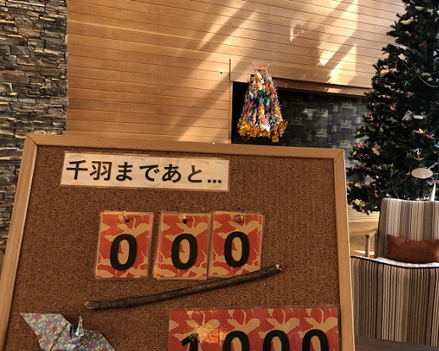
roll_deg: -1.0
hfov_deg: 47.2
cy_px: 170
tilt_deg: -3.7
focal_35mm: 38
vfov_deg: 39.1
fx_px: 494
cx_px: 292
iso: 40
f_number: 1.8
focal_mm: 3.99
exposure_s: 1/20
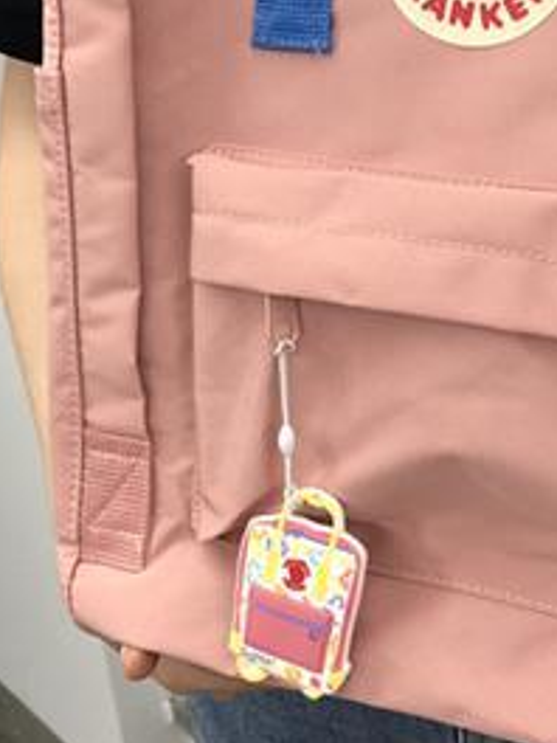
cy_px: 307
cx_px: 338
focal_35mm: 85
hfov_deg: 17.3
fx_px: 1824
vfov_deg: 23.0
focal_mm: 3.99
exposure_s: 1/20
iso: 40
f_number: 1.8
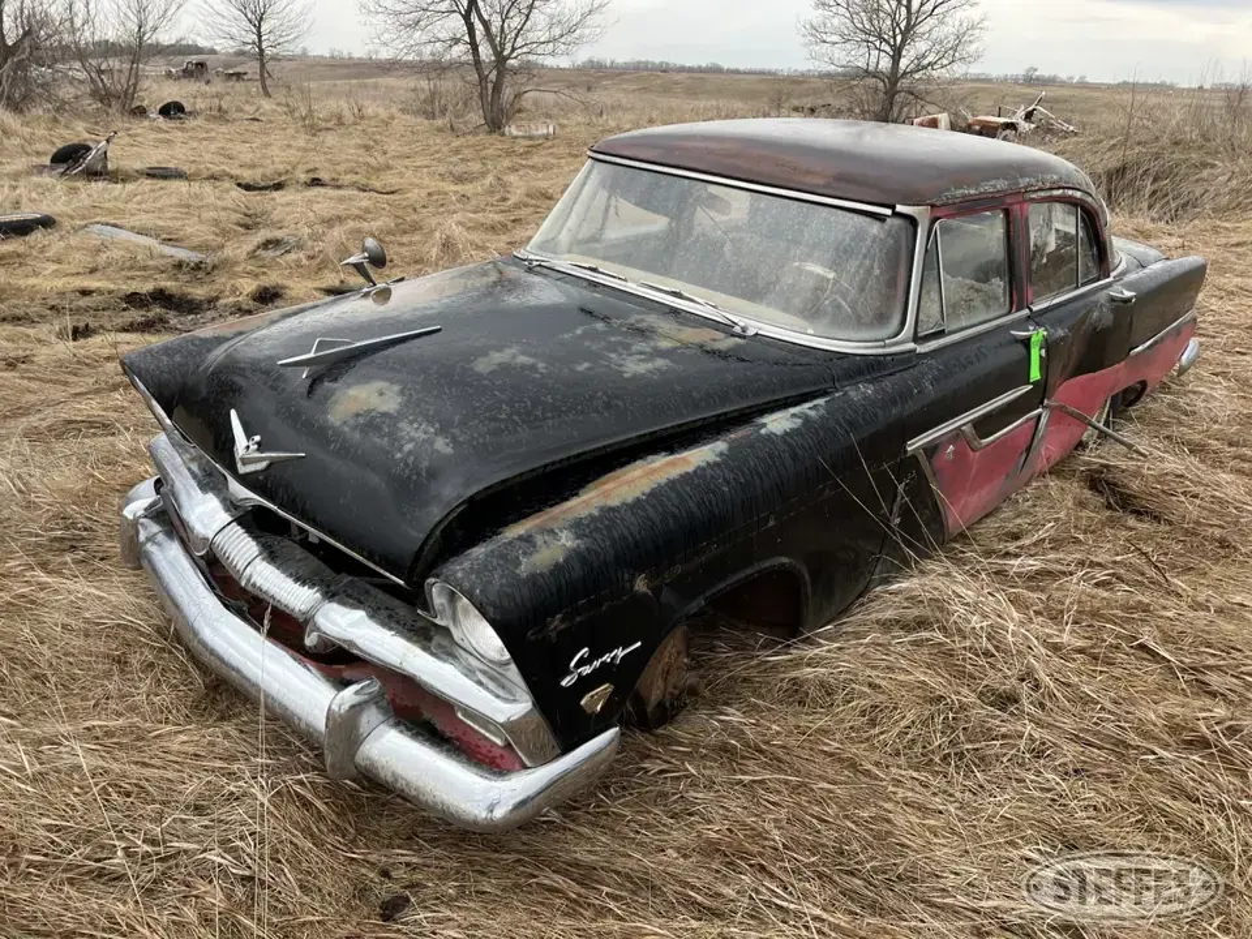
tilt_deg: -18.6
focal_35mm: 26
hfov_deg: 67.3
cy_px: 470
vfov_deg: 53.1
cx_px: 626
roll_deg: +1.2
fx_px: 940
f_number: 1.5
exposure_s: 1/814
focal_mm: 5.7
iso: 50
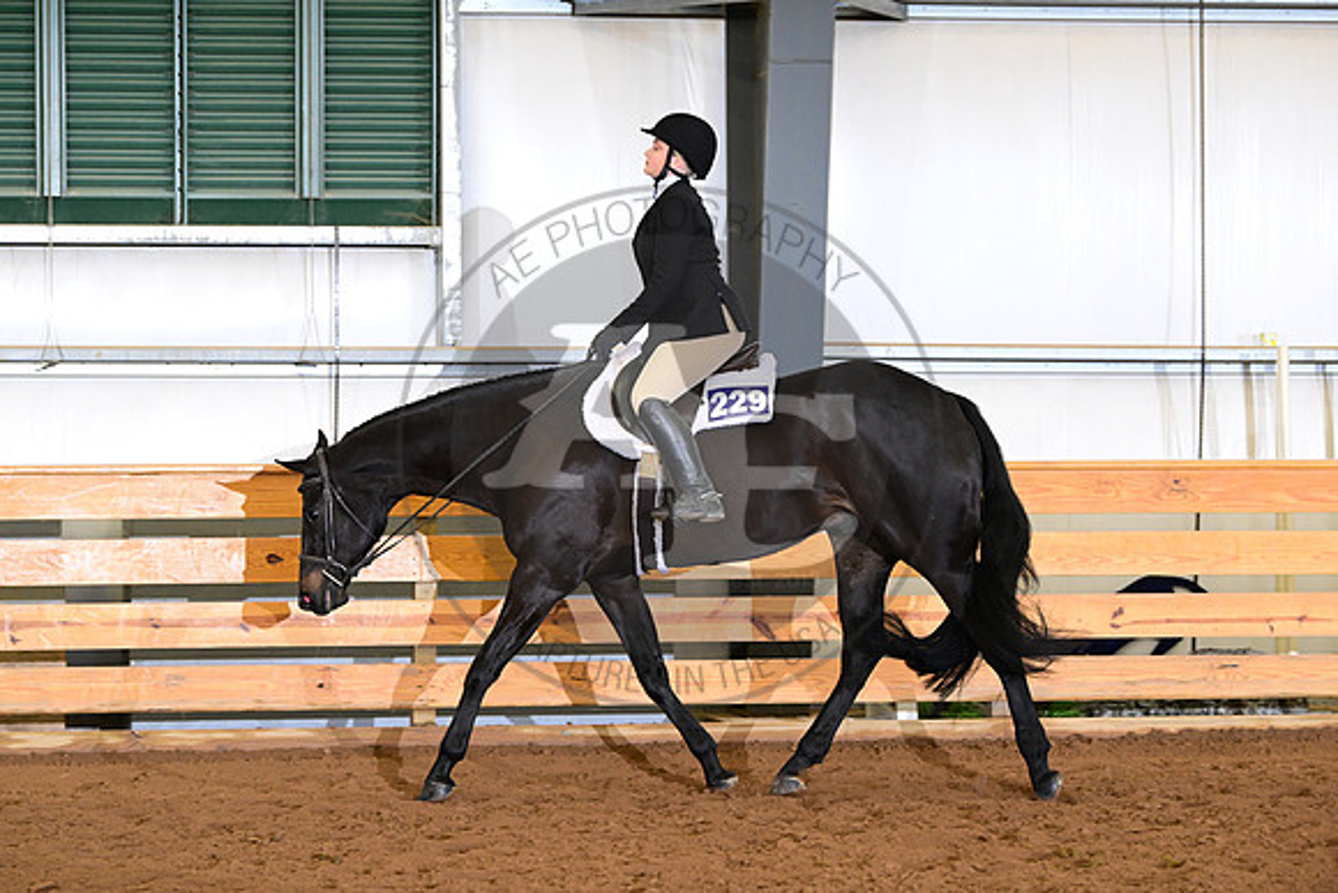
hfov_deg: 15.8
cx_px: 669
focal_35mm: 130
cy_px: 446
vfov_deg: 10.6
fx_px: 4833
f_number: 5
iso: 2500
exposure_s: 1/200
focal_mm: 130
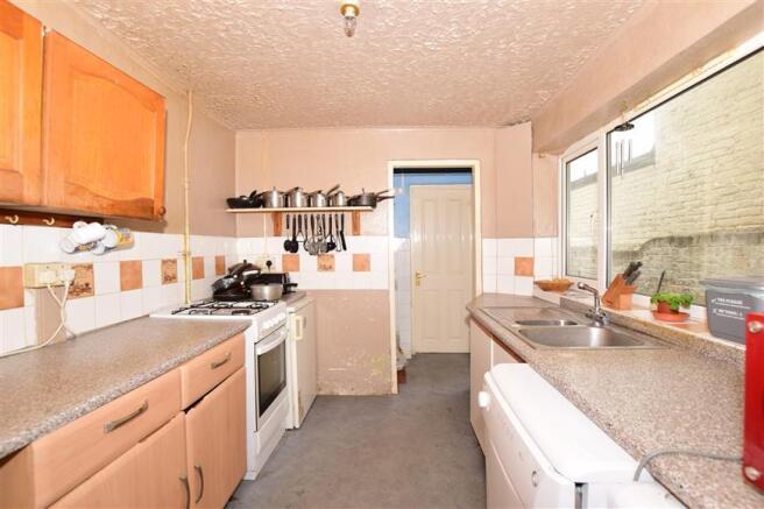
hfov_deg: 100.4
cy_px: 254
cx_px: 382
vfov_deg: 77.3
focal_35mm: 15
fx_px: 318
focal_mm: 10
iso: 400
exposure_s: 1/200
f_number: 9
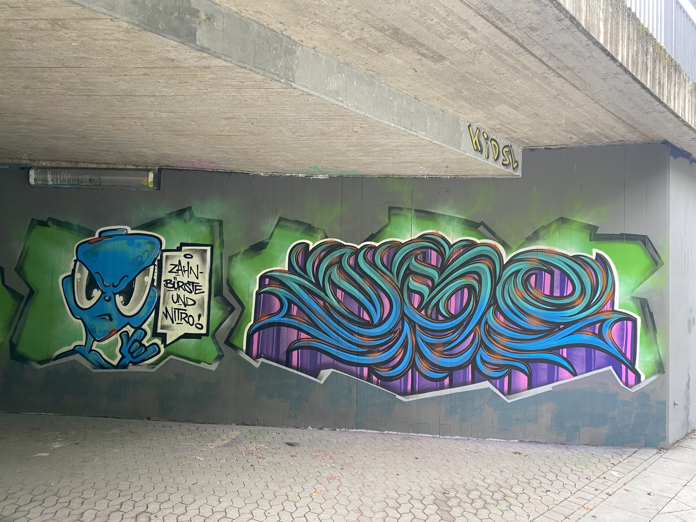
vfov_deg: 53.1
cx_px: 348
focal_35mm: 26
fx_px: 523
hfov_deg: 67.3
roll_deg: -2.1
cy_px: 261
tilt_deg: +2.0
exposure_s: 1/60
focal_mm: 4.25
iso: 125
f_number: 1.8
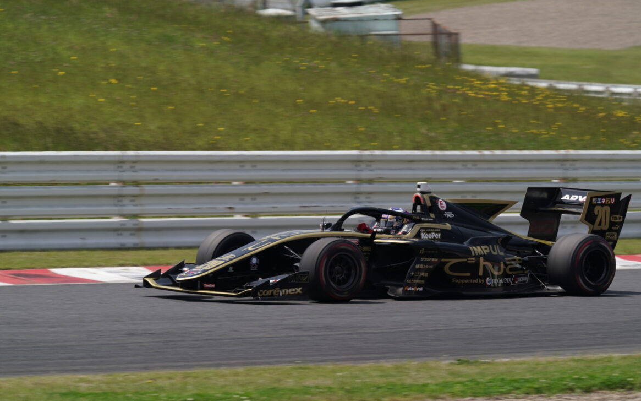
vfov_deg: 3.4
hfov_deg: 5.5
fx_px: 6708
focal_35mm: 384
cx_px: 321
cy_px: 198
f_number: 11
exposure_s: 1/500
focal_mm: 375
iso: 320
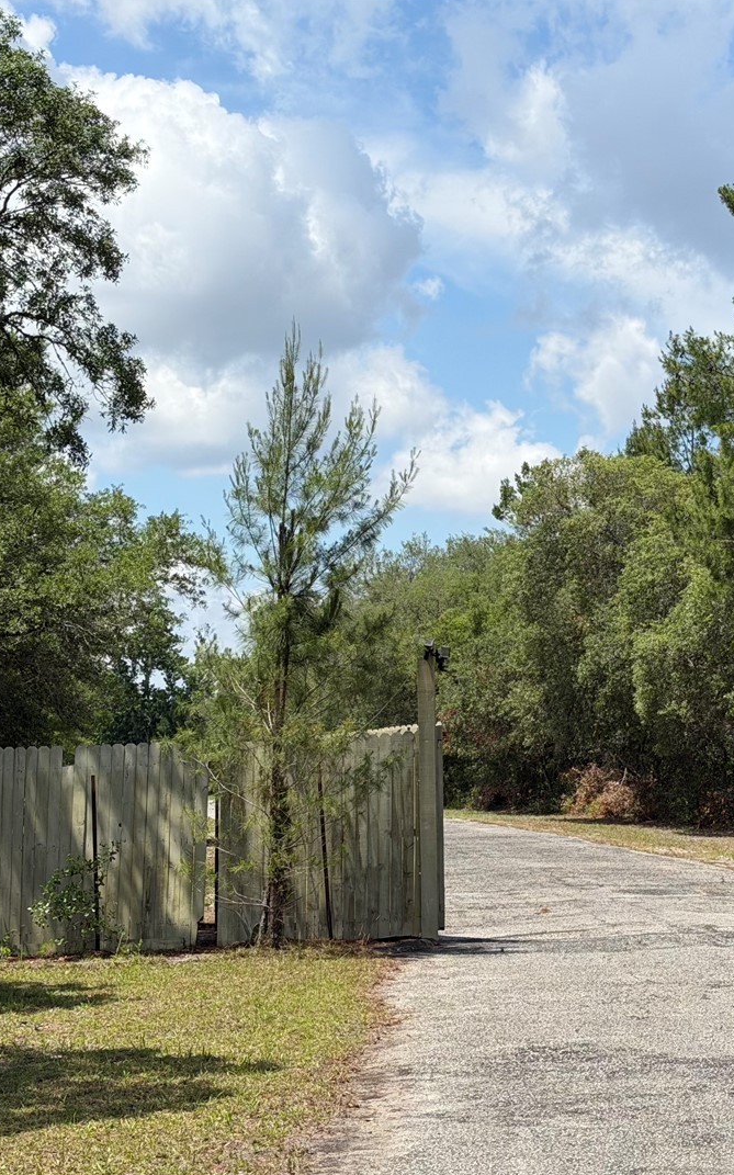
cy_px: 652
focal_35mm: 76
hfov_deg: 17.0
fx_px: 2433
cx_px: 581
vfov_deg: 27.1
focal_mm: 6.76
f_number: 1.78
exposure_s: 1/4587
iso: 64
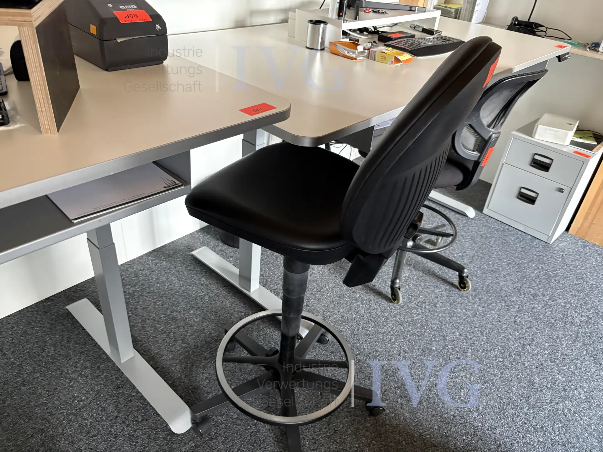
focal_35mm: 26
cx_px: 302
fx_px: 453
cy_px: 226
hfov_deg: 67.3
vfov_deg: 53.1
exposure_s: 1/60
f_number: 1.6
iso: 500
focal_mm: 5.96
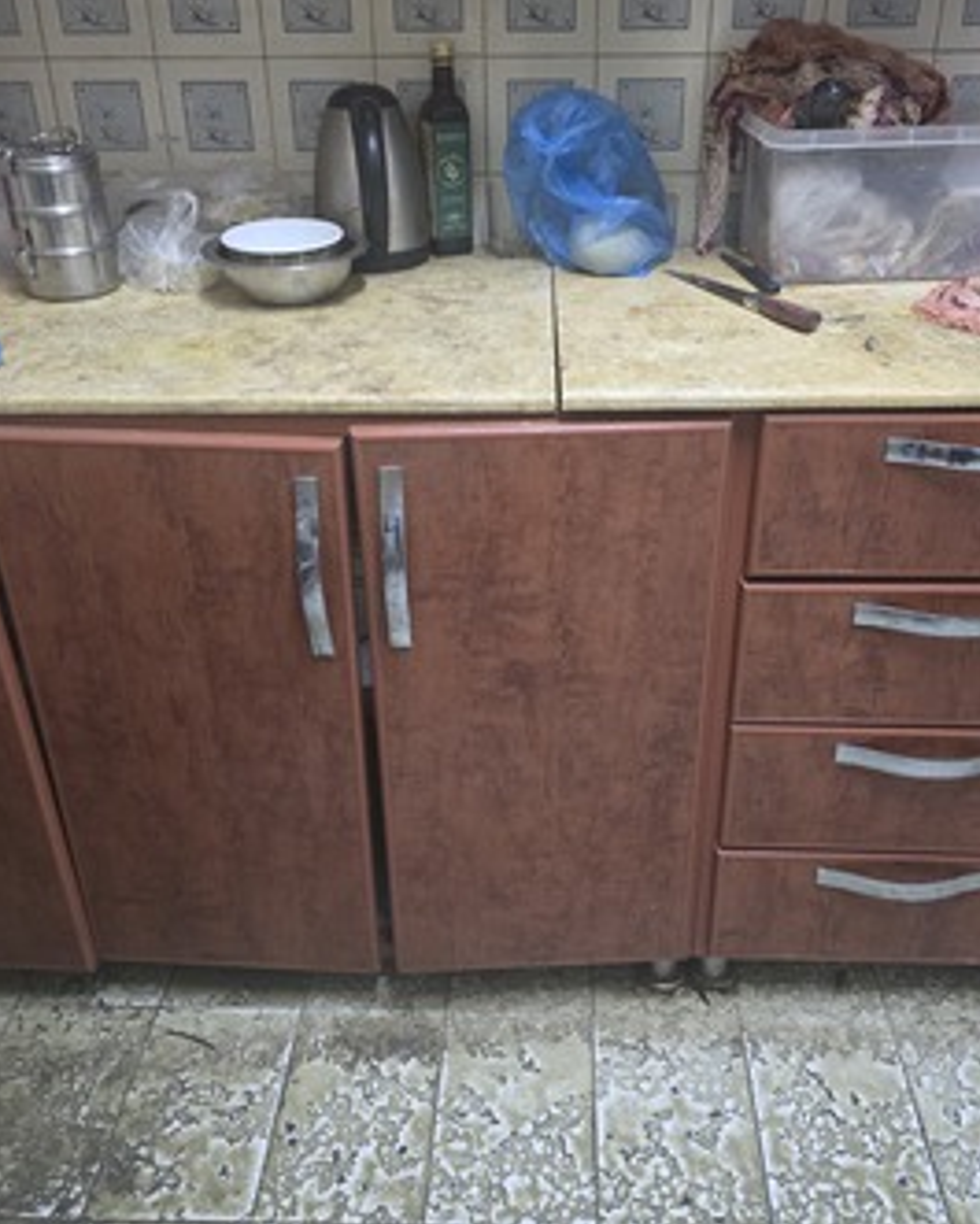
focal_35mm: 31
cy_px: 594
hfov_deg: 47.1
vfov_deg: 57.2
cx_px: 527
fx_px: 1123
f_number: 1.7
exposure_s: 1/60
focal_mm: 6.3
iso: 1250
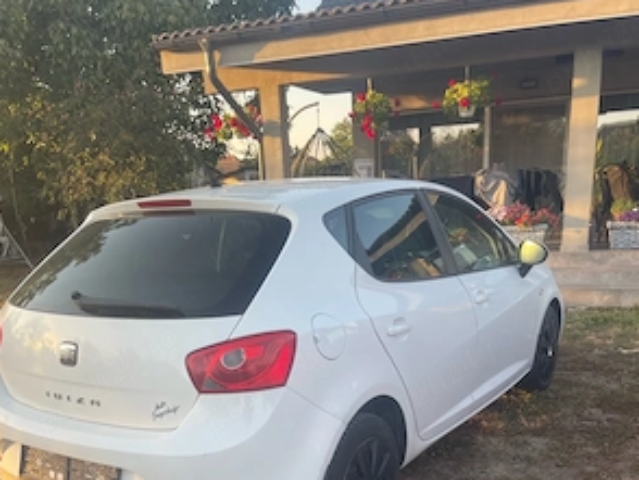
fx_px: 628
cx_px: 320
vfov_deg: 39.6
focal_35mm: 34
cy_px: 406
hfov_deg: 53.9
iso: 32
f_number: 1.6
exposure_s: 1/236
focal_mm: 5.1
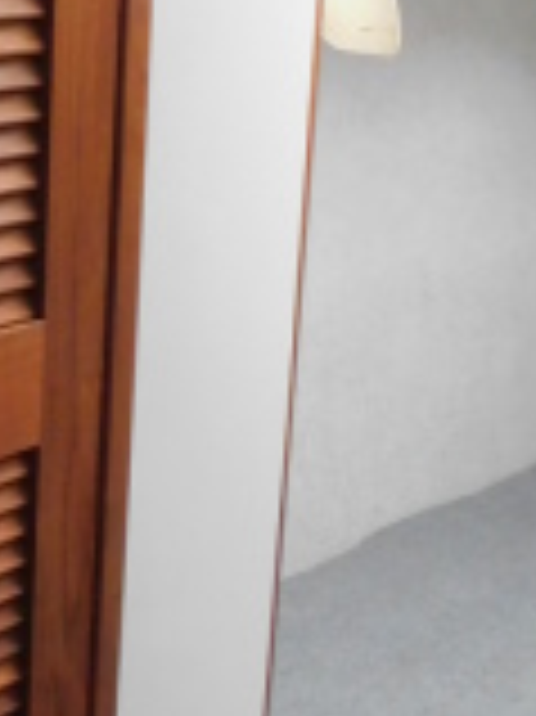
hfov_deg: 16.2
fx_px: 1799
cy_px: 360
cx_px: -113
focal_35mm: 87
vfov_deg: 22.5
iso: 400
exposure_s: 1/30
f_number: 3
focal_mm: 4
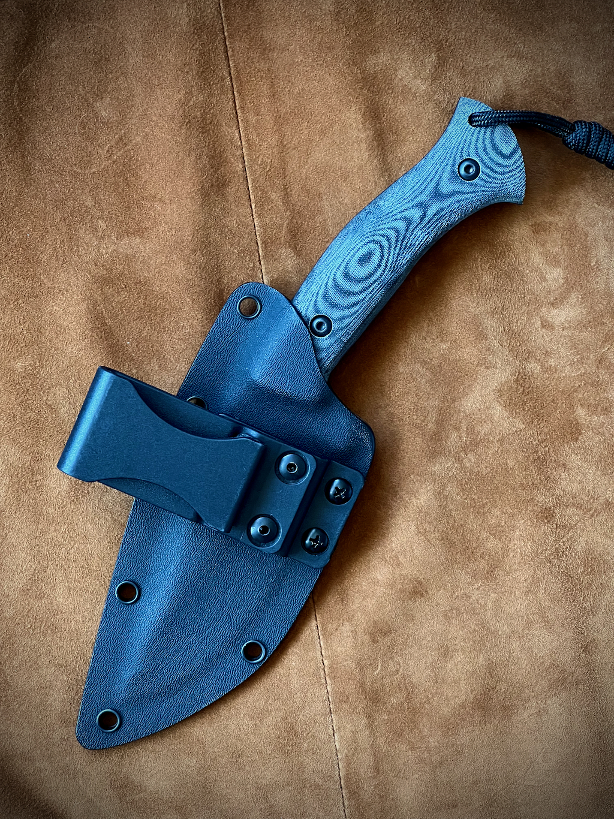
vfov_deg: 25.3
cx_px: 307
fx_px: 1822
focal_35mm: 77
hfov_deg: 19.1
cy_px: 410
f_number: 2.8
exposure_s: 1/60
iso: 500
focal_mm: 9
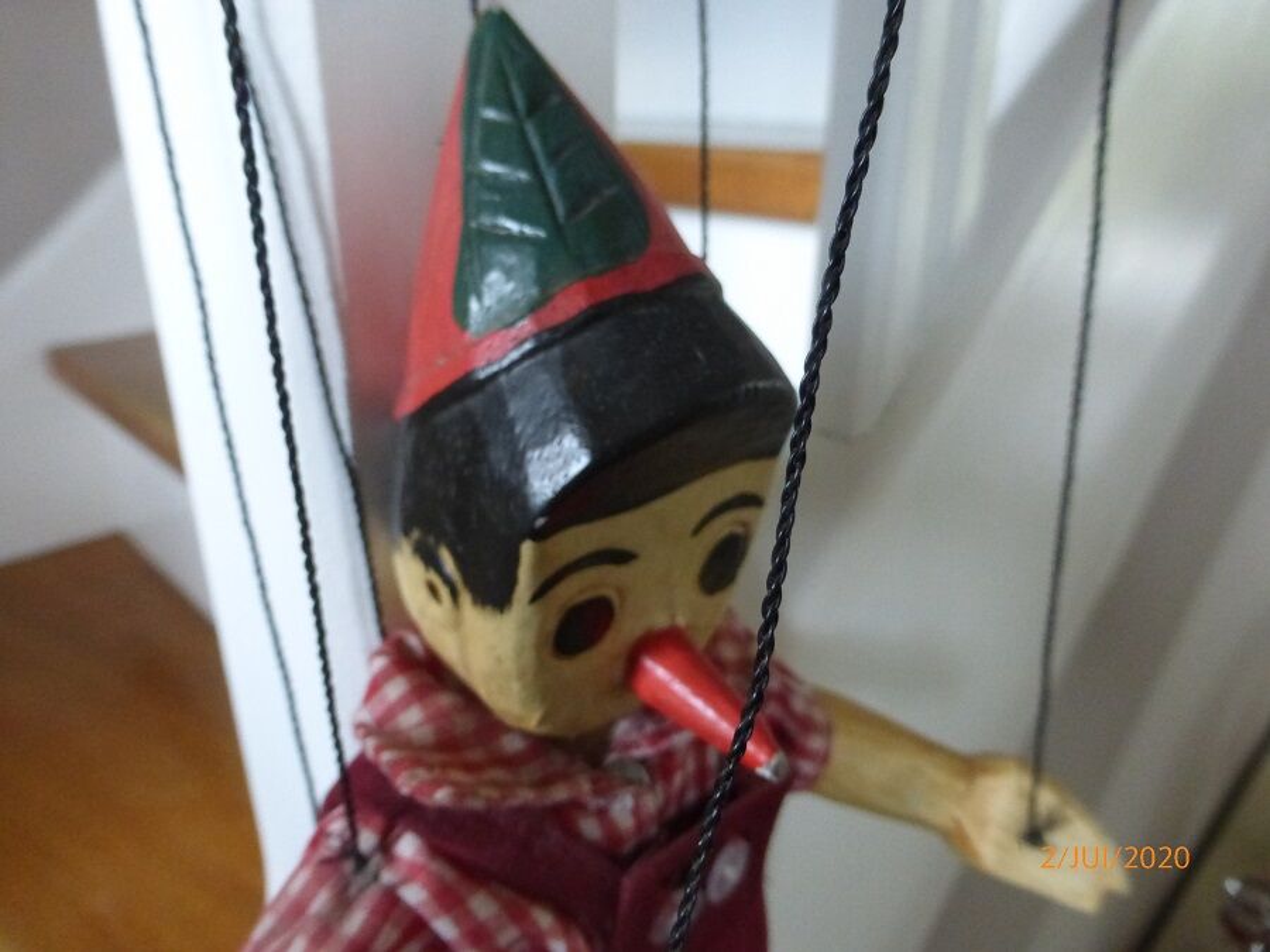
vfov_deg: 54.9
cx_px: 635
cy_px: 476
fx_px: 917
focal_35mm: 25
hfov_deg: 69.4
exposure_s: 1/100
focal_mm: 4.3
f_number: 3.3
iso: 800
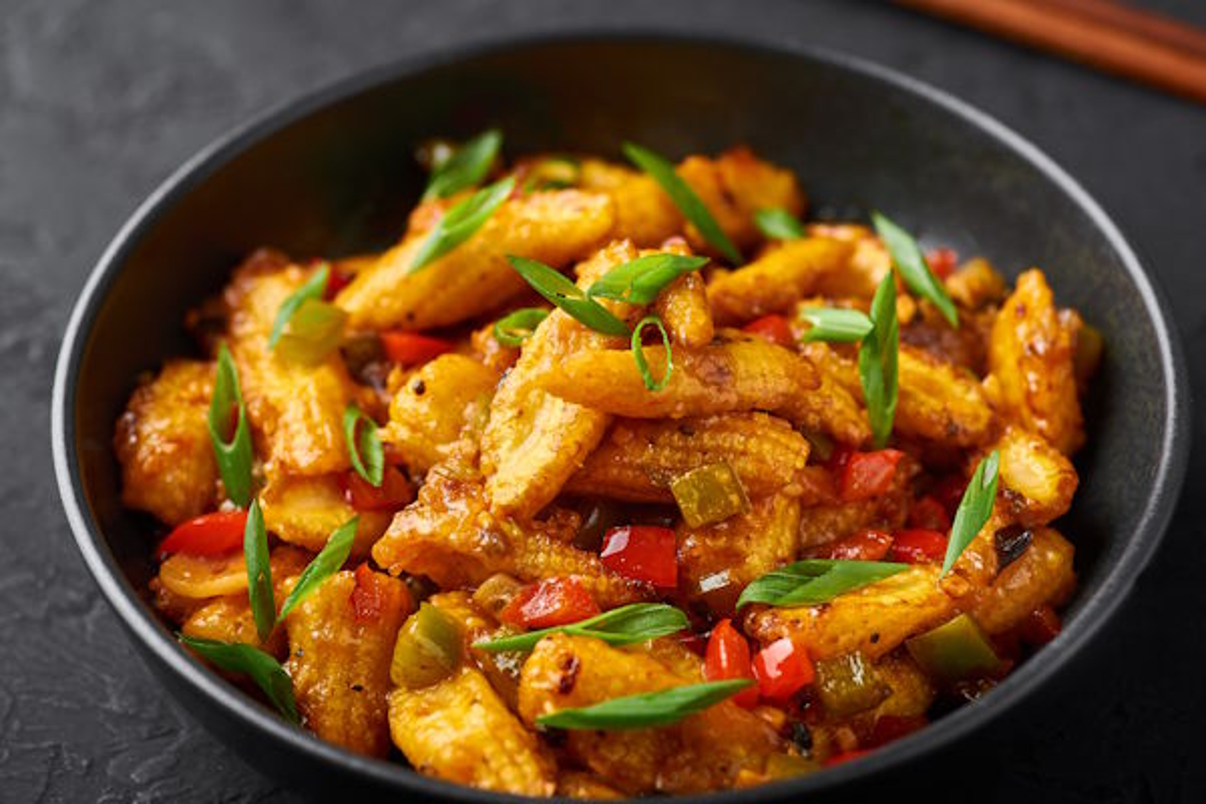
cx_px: 603
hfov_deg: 20.4
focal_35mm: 100
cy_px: 402
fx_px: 3350
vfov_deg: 13.7
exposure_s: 1/200
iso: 200
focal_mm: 100
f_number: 8
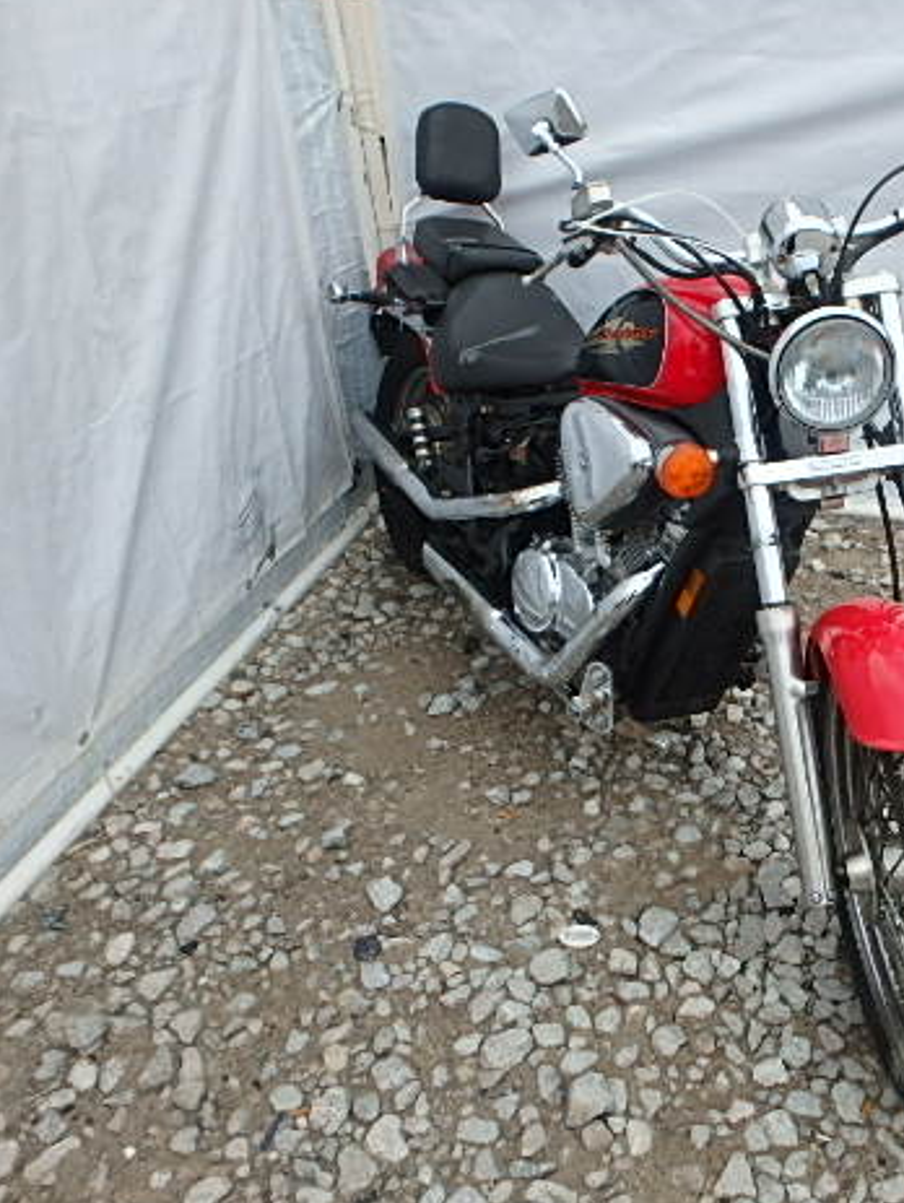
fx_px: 1008
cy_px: 590
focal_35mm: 29
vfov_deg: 61.6
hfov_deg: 46.3
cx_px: 696
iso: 125
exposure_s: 1/160
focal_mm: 3.7
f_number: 3.5
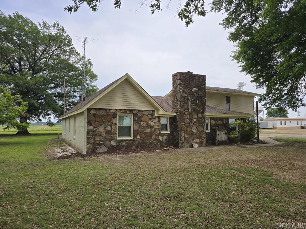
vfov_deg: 58.9
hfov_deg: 73.9
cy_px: 114
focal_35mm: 23
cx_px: 153
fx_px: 203
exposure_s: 1/643
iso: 12
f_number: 1.7
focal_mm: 6.3
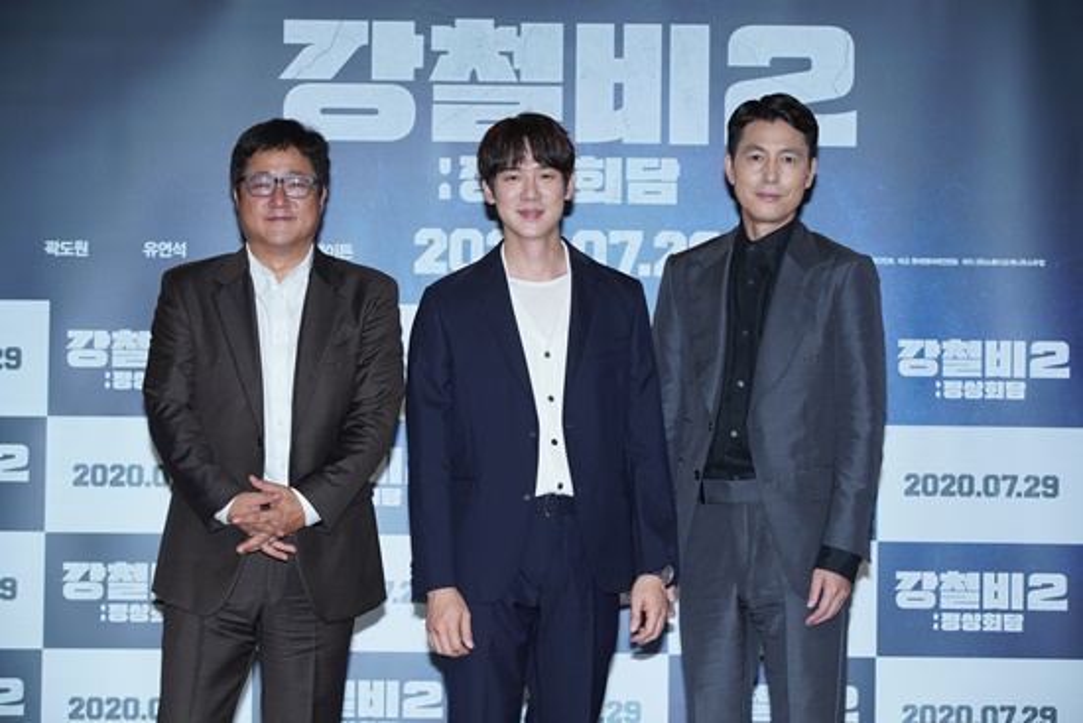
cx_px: 542
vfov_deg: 13.4
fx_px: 3069
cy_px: 362
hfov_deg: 20.0
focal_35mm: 102
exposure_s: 1/160
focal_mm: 102
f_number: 5.6
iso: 160
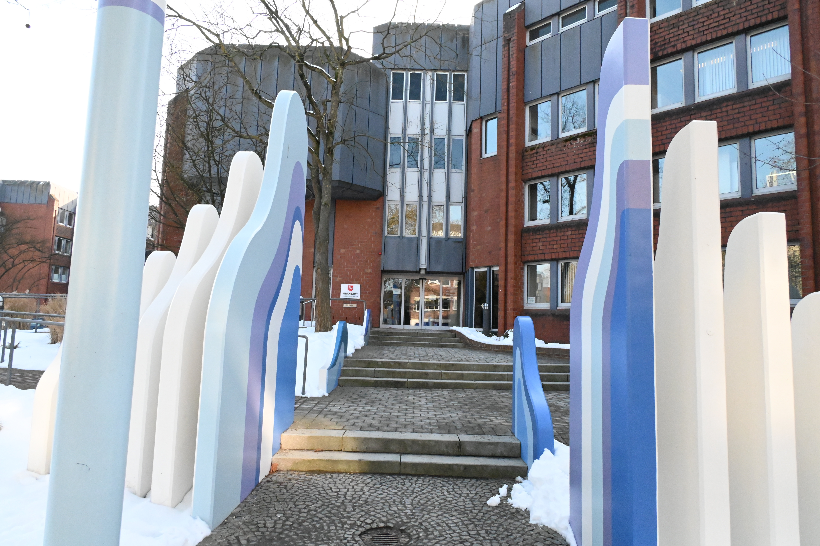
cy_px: 273
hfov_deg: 73.8
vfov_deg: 53.1
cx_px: 410
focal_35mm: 24
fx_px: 546
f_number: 16
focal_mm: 24
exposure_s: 1/1000
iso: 16000
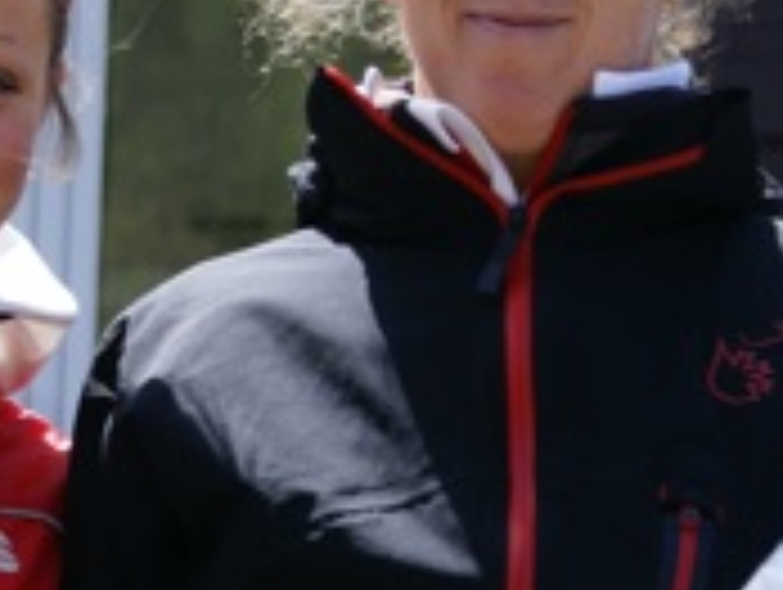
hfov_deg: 7.1
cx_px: 212
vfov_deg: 5.4
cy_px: 185
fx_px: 6297
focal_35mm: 278
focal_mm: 70
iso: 100
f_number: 5.6
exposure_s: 1/250
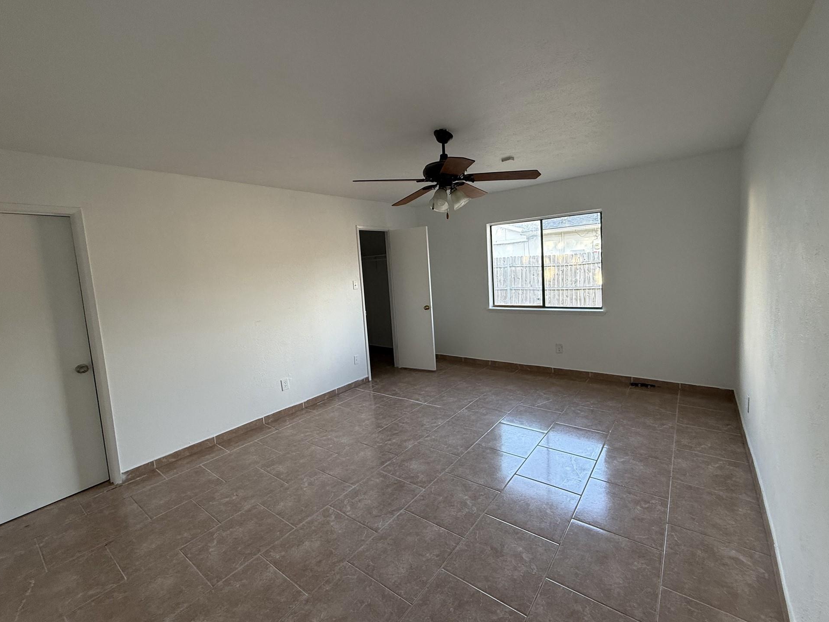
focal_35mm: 15
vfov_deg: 81.7
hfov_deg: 98.0
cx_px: 440
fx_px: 359
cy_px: 298
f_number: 2.2
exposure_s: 1/99
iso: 125
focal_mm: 2.22
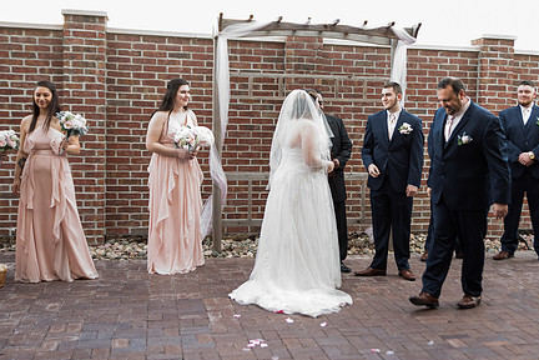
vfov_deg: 26.5
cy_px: 181
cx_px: 361
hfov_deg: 38.4
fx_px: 764
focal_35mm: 51
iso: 500
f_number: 2.8
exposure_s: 1/200
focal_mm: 38
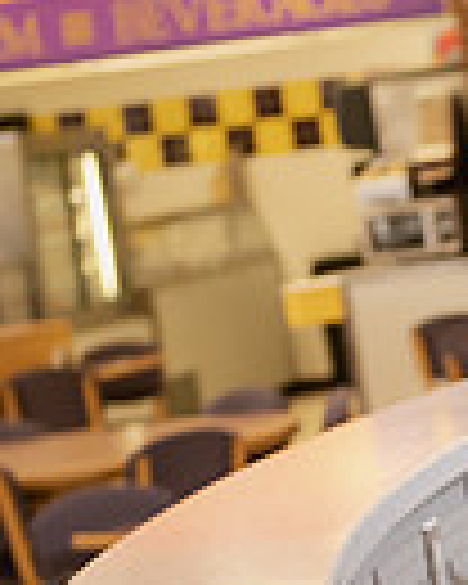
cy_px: 619
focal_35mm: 209
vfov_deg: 9.2
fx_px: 3619
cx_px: 873
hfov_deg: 7.2
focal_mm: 50
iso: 1000
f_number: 3.5
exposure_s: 1/125
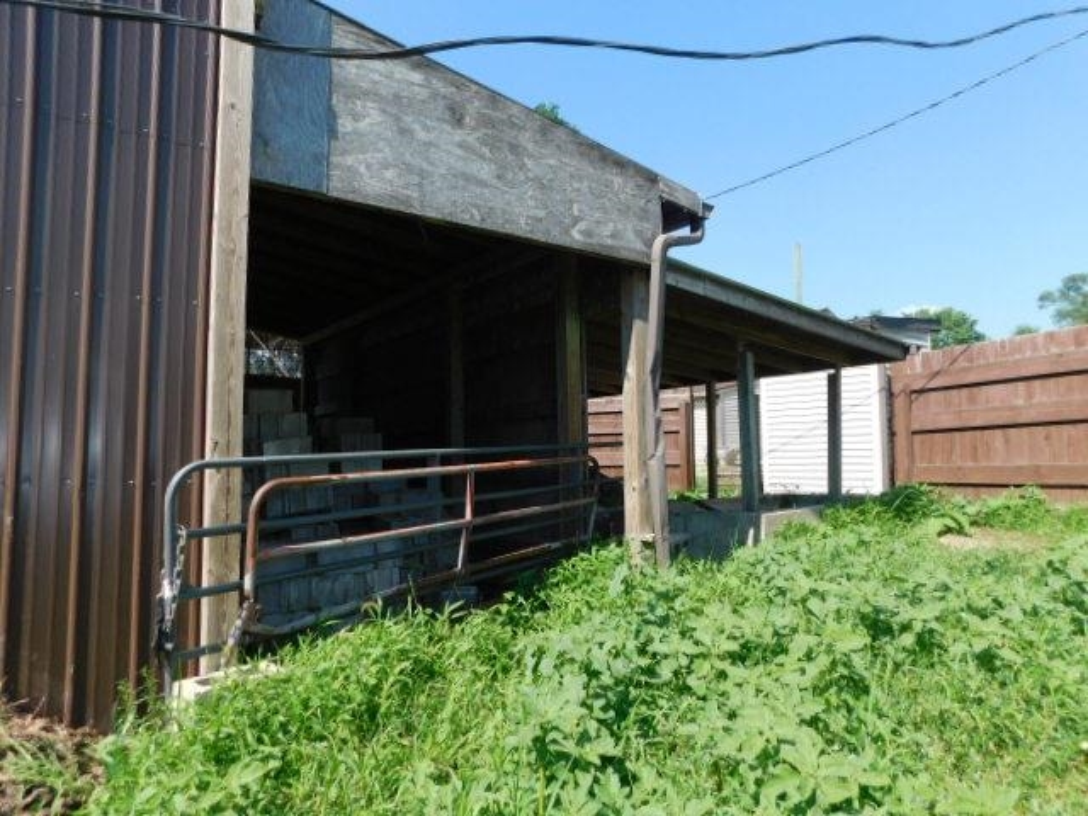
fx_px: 723
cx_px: 544
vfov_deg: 58.9
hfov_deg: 73.9
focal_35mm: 23
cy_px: 408
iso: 125
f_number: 3
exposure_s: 1/800
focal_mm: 4
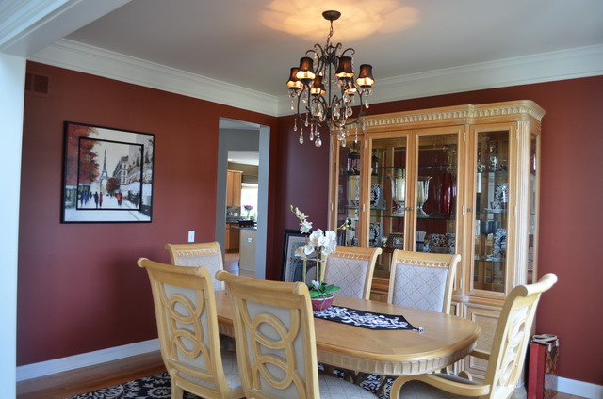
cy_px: 200
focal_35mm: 27
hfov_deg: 67.5
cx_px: 302
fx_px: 451
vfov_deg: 47.7
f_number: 4
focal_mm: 18
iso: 640
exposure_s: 1/60
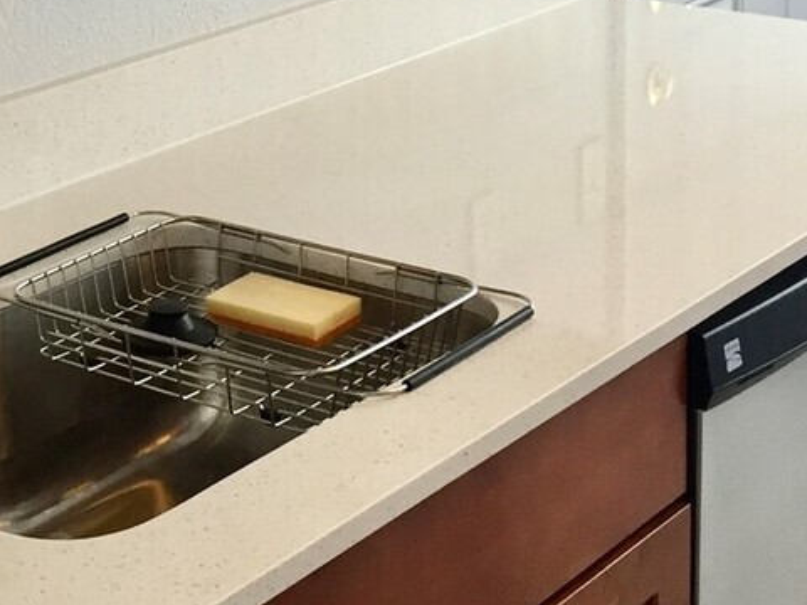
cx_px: 155
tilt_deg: -8.8
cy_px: -92
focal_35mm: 87
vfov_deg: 16.4
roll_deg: +2.6
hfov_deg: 22.2
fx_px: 2028
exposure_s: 1/30
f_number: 2.2
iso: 32
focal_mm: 4.15
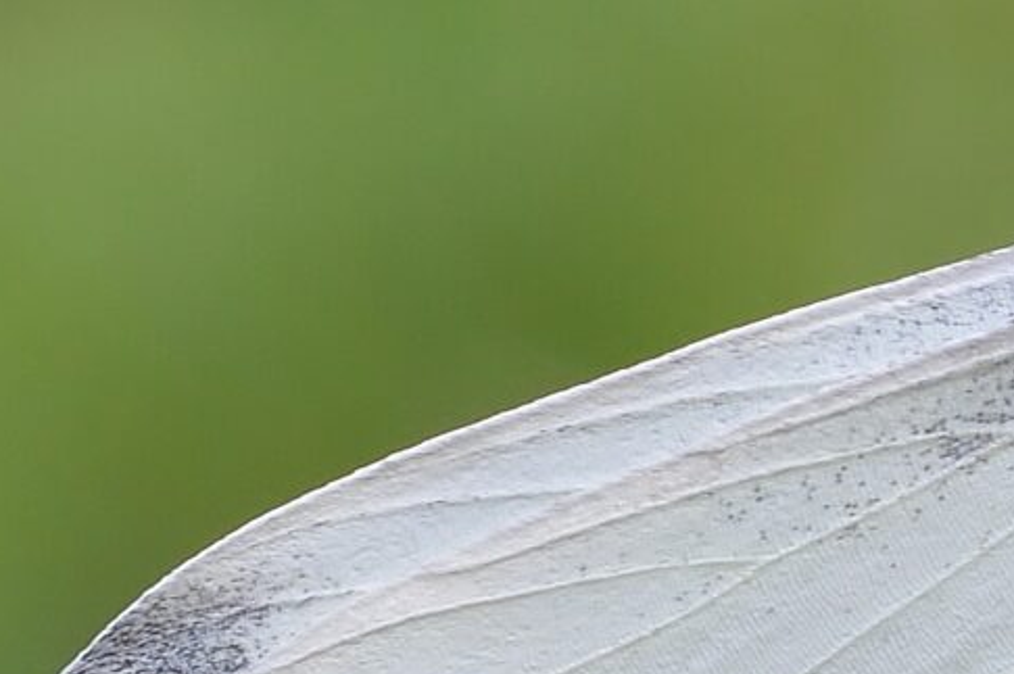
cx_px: 1423
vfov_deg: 3.5
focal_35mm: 395
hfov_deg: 5.2
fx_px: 11114
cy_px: 568
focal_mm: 50
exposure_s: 1/80
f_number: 8
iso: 320
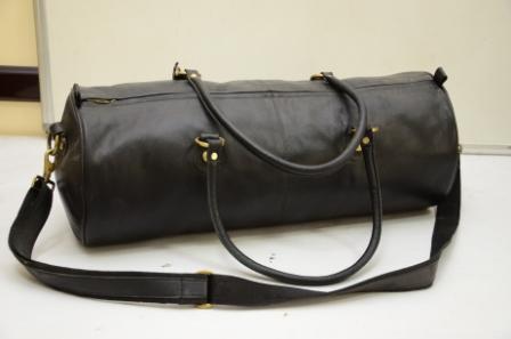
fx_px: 744
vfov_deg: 25.7
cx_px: 256
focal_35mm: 52
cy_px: 170
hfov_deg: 37.9
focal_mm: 35
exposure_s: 1/80
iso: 1000
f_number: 4.5
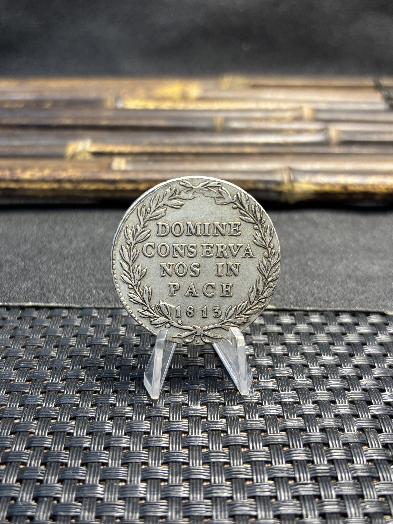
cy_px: 262
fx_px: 394
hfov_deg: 53.1
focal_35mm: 26
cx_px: 196
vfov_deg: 67.3
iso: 160
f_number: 1.6
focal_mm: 5.96
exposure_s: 1/50
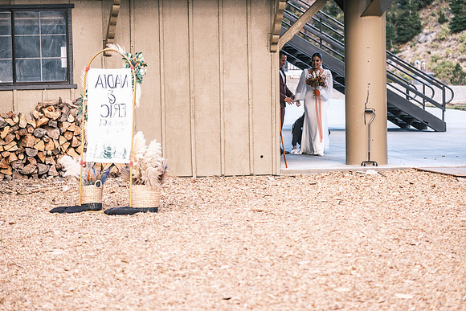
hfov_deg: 14.4
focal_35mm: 142
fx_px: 1838
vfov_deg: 9.7
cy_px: 156
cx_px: 233
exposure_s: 1/1000
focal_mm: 94.5
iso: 400
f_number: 2.8
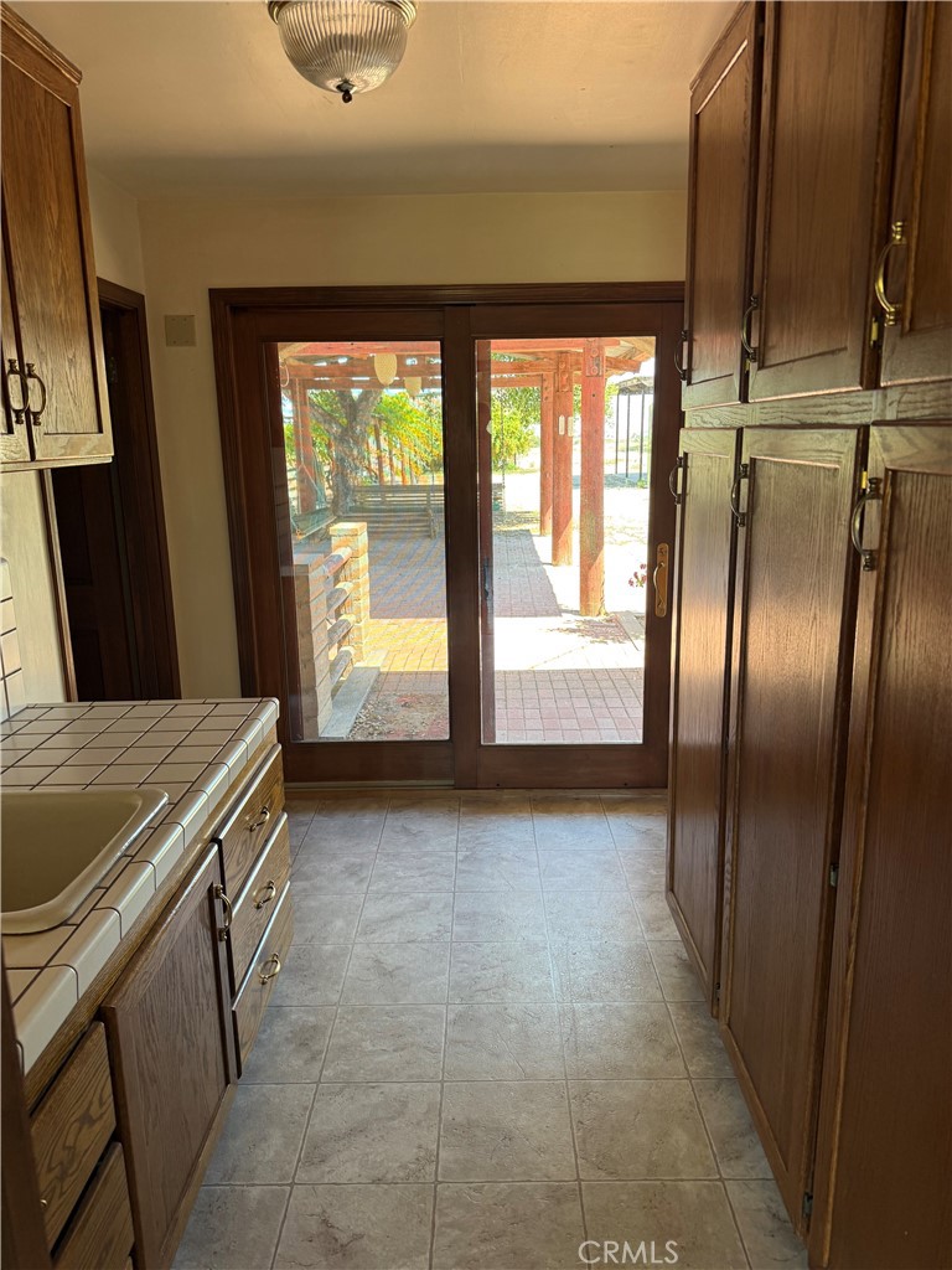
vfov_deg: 71.6
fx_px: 880
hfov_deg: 56.8
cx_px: 476
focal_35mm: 24
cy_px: 635
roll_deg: +2.1
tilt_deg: -12.6
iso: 100
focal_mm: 6.76
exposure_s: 1/121
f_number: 1.78
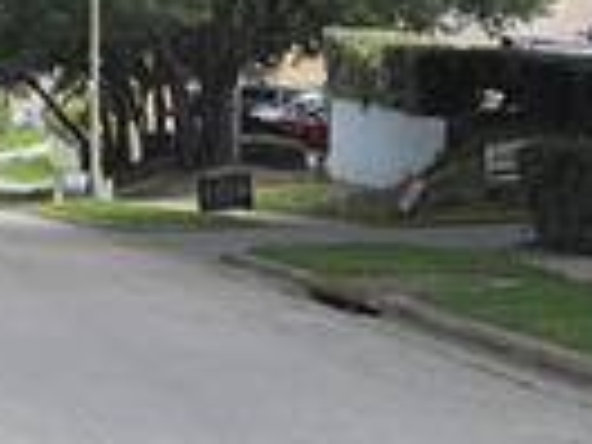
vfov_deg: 8.3
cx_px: -31
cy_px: 49
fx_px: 3044
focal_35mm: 178
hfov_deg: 11.0
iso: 80
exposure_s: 1/1899
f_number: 1.8
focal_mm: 5.4
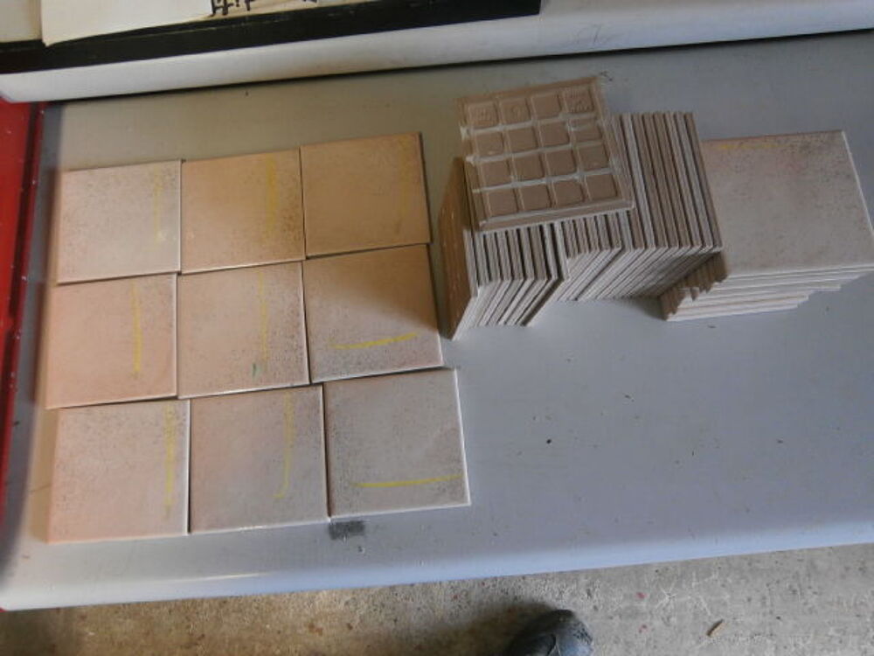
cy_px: 328
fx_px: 656
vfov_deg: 53.1
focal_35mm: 26
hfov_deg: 67.3
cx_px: 437
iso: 160
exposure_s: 1/30
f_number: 2.8
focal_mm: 4.7
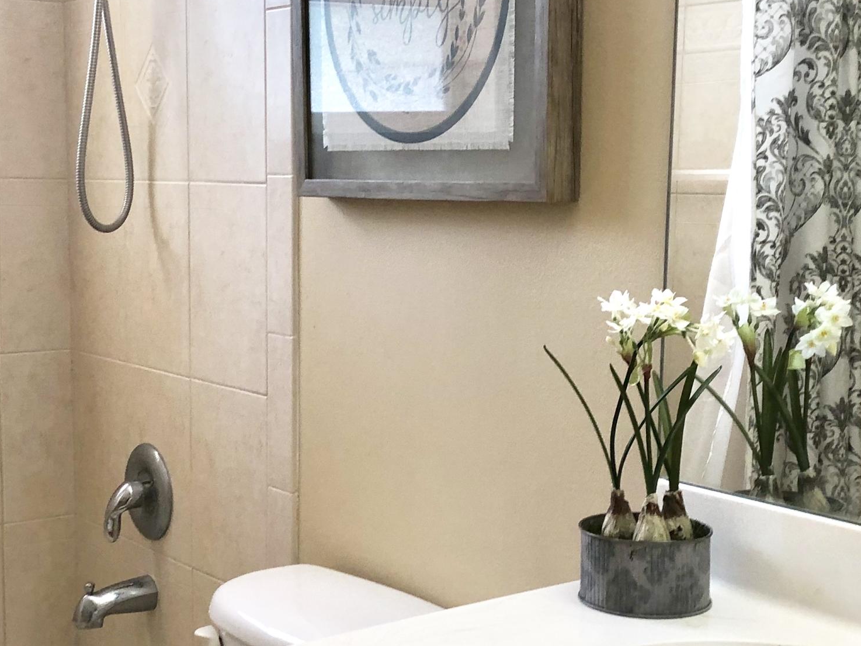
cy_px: 379
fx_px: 1418
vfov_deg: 25.6
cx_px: 412
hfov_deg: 33.8
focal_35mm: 57
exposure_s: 1/30
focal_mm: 4
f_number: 1.8
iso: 25
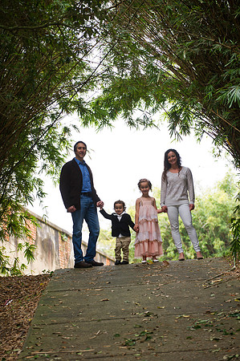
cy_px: 180
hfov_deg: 9.8
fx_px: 1403
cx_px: 120
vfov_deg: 14.7
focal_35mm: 140
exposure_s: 1/200
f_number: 4
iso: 400
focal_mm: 140
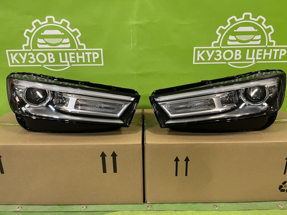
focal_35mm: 26
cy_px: 108
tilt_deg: -18.7
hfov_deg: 67.3
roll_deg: +0.4
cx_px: 144
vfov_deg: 53.0
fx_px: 215
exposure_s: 1/50
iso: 320
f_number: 1.6
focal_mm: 5.1
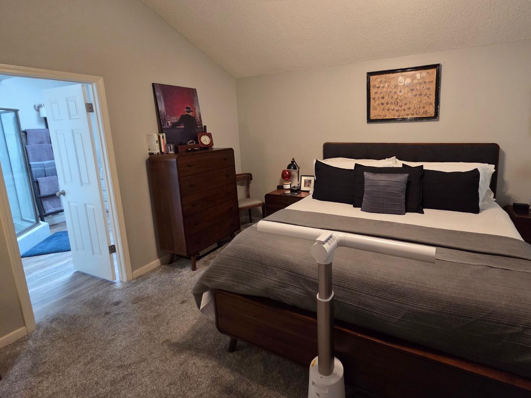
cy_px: 166
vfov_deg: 77.5
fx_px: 245
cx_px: 306
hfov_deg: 93.8
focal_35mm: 16
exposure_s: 1/60
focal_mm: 2.2
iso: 400
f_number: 2.2
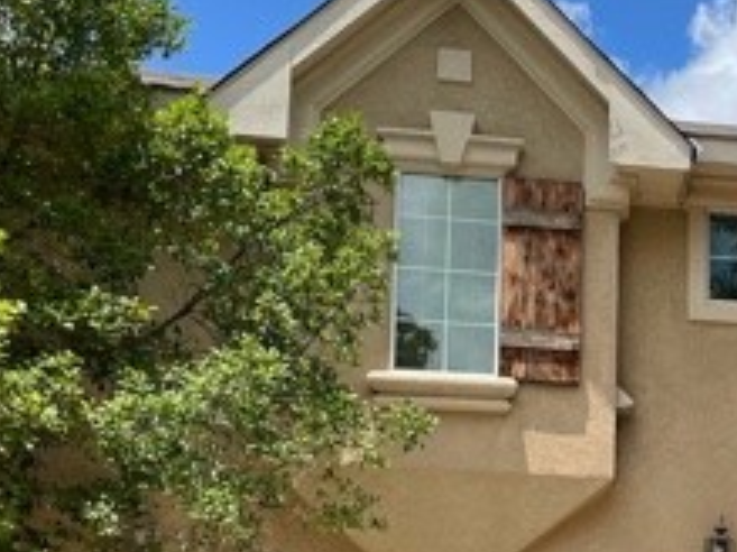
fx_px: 1617
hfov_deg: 23.3
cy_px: 606
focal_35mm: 76
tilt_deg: +10.2
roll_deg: +1.1
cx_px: 902
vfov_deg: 18.6
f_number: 1.6
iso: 32
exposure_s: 1/3205
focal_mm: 4.2
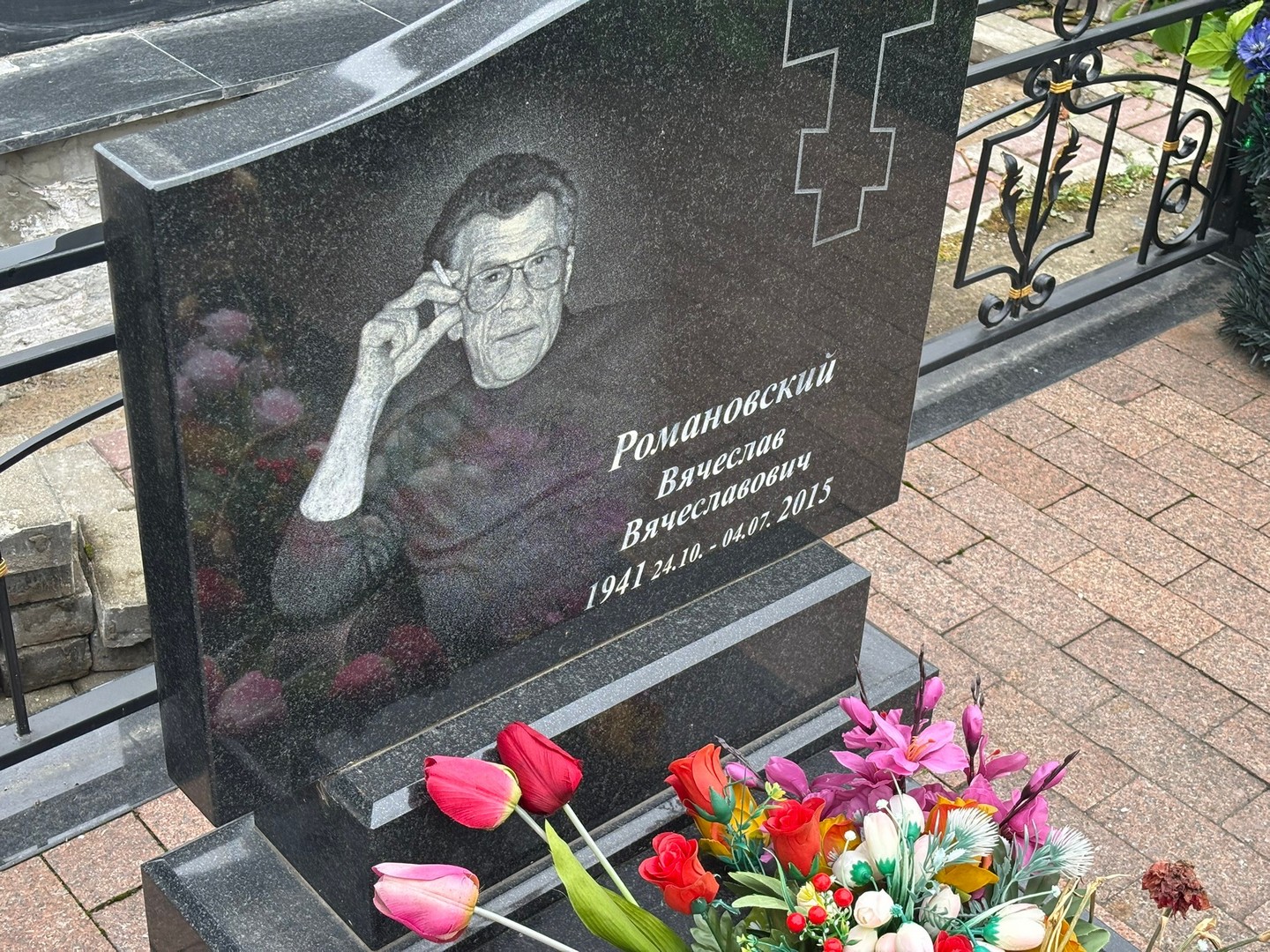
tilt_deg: -35.1
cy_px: 476
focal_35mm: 52
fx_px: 1908
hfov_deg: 36.8
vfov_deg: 28.0
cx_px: 635
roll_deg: -1.0
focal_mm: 5.96
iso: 32
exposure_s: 1/308
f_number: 1.6
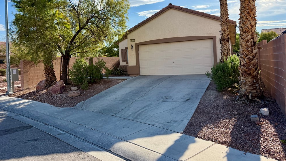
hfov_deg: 69.9
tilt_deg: +0.2
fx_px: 205
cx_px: 140
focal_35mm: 27
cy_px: 61
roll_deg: +1.4
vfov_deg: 42.6
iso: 100
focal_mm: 6.76
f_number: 1.78
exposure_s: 1/5319
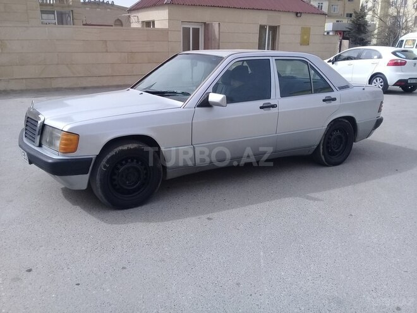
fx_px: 373
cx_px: 208
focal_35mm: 31
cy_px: 156
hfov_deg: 58.4
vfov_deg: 45.4
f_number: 2.2
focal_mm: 3.3
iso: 50
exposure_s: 1/1139
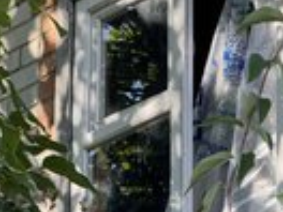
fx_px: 2976
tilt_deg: +24.5
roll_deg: +0.9
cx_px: 210
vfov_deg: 4.1
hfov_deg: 5.4
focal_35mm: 364
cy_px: 60
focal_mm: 15.66
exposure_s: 1/222
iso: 50
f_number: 2.8
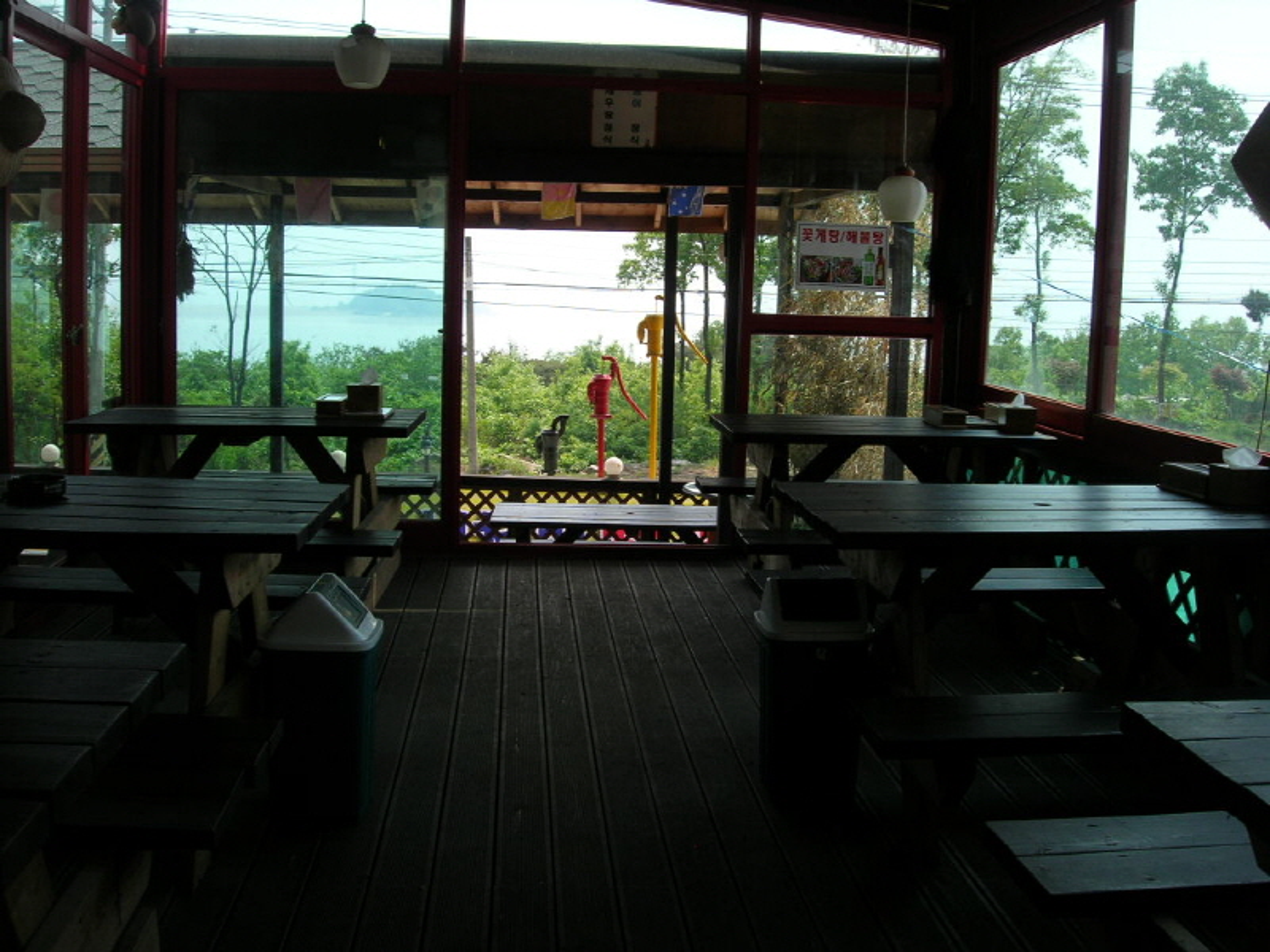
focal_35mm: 38
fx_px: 1394
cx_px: 635
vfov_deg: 37.7
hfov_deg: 49.0
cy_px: 476
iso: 64
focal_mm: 7.8
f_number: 4.8
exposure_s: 1/300
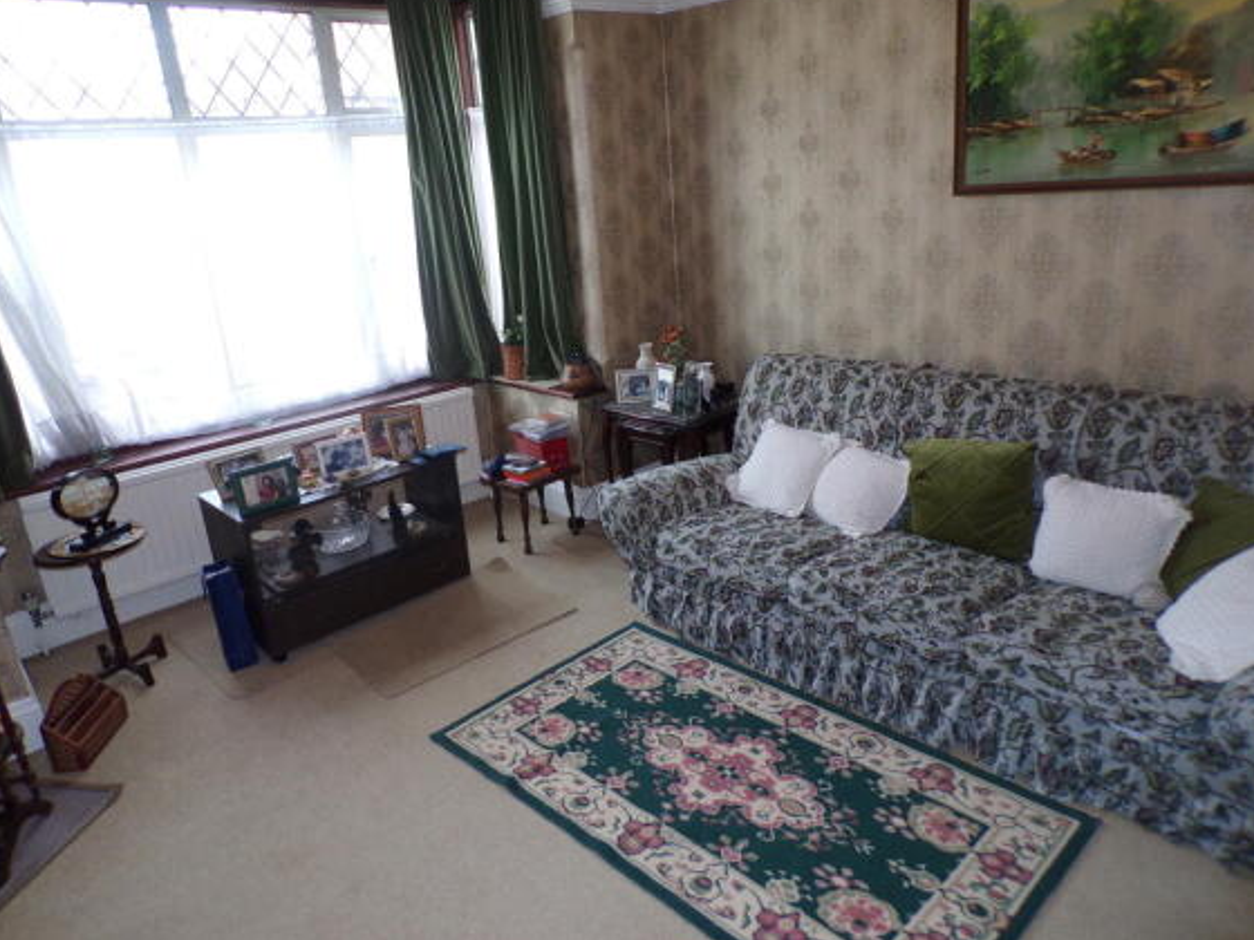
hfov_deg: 69.4
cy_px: 455
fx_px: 906
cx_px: 610
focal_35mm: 25
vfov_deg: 54.9
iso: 129
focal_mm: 4.3
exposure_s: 1/34
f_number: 3
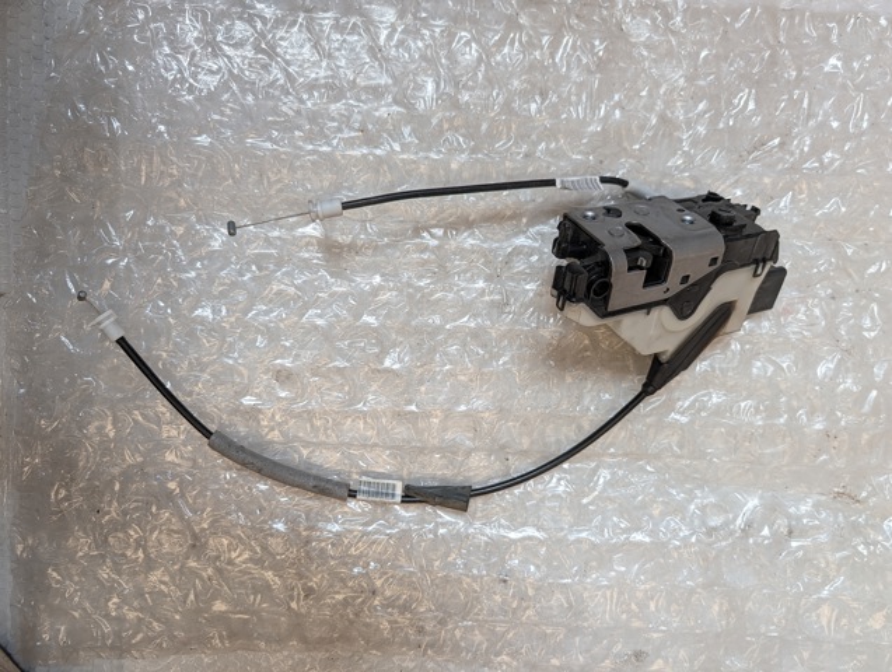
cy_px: 336
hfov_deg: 71.5
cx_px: 446
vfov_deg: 57.0
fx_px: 619
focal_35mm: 24
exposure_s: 1/47.8
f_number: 1.68
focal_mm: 6.9
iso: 56
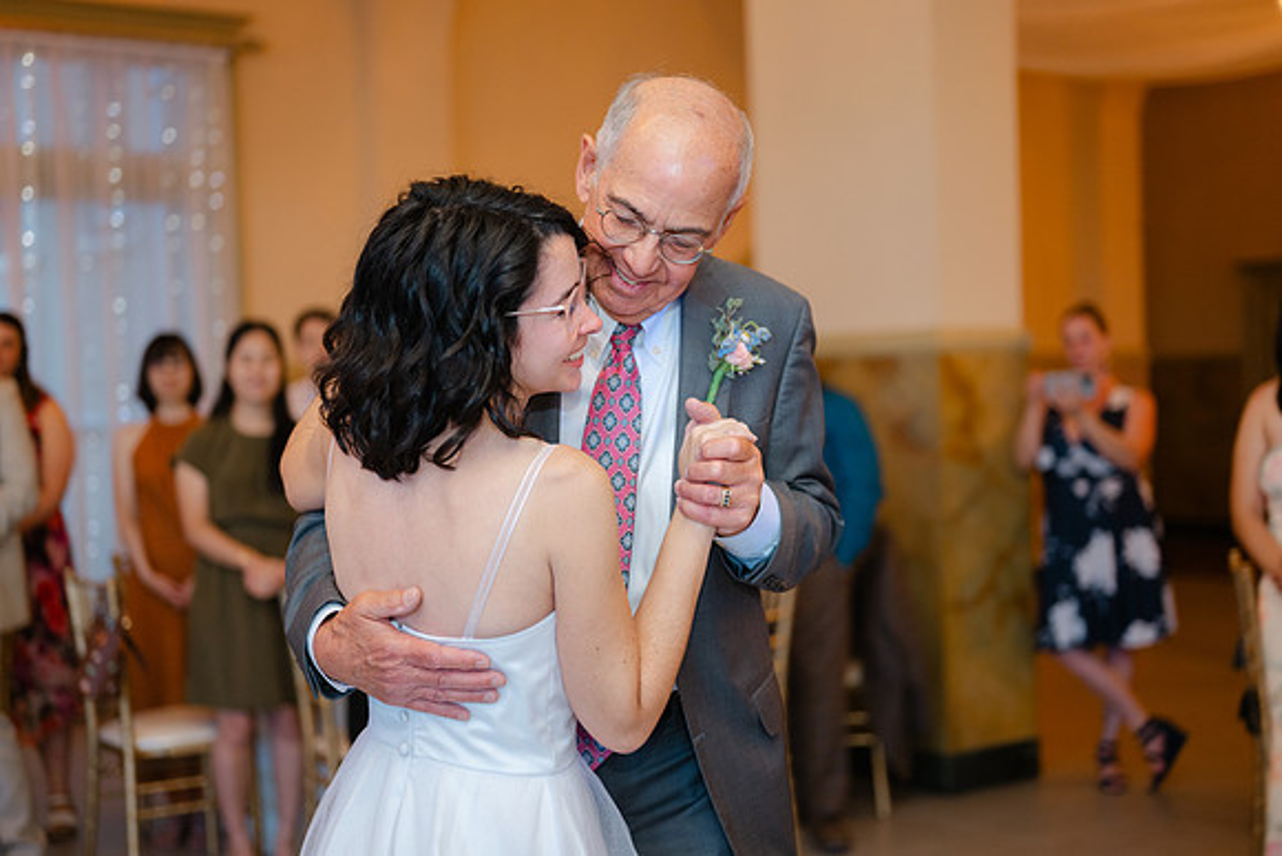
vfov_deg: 27.0
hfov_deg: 39.6
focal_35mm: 50
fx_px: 1781
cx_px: 641
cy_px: 428
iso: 320
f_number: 1.8
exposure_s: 1/125
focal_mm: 50
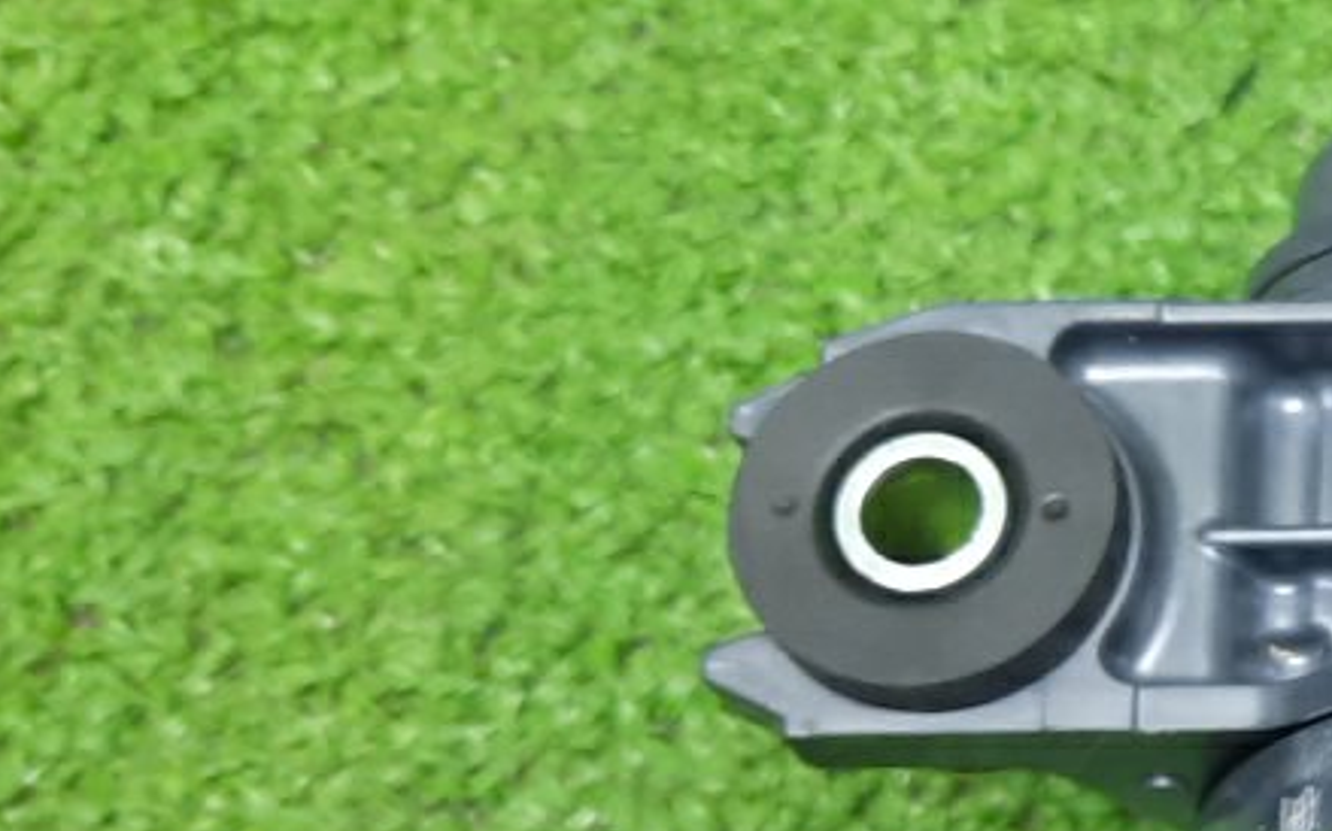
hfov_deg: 20.9
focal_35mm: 87
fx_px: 3157
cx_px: 1881
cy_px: 810
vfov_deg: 14.8
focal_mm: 4.6
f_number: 2
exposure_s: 1/50
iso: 176
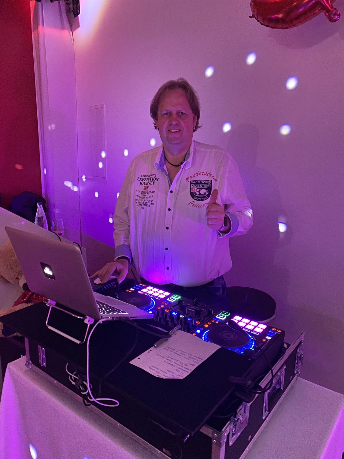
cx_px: 172
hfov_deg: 53.1
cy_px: 230
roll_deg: -0.4
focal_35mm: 26
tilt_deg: -12.5
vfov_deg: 67.3
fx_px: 345
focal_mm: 4.25
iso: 500
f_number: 1.8
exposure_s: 1/13
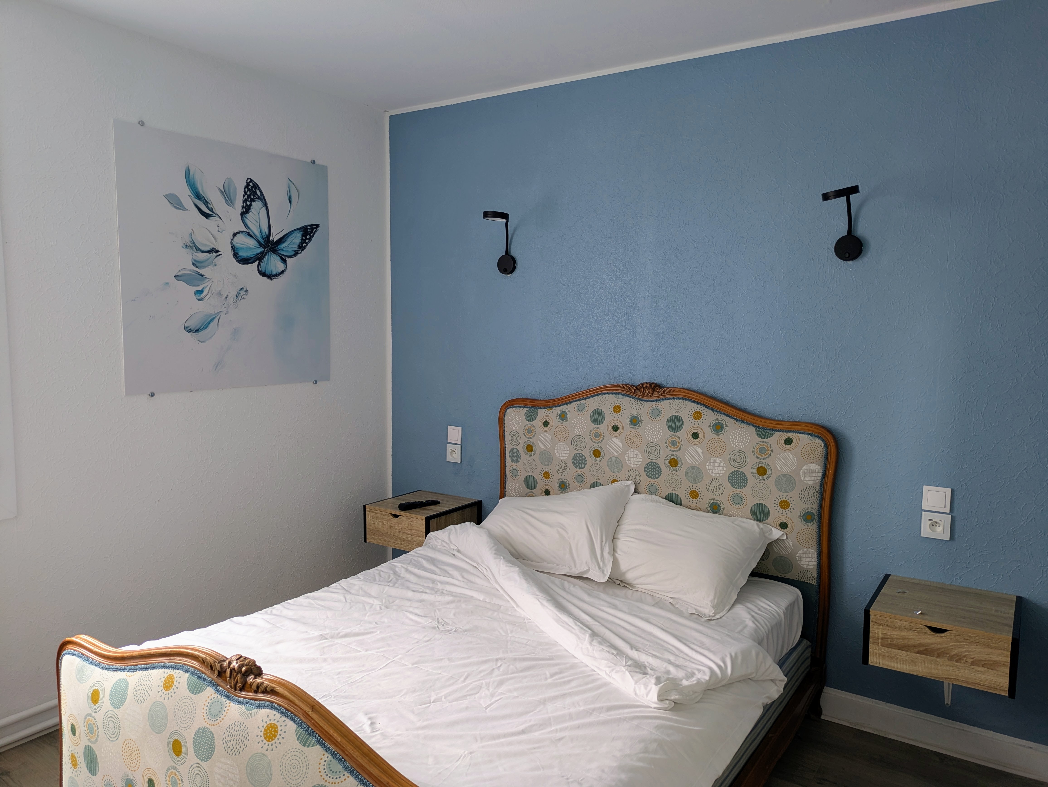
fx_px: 757
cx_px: 524
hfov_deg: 69.4
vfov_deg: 54.9
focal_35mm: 25
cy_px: 394
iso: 51
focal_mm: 5.43
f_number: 1.89
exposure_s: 1/33.3
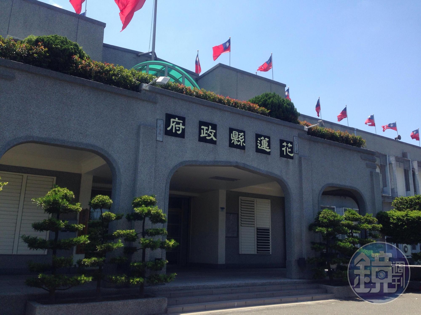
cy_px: 158
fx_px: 401
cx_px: 210
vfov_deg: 42.9
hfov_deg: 55.4
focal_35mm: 33
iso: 50
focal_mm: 4.12
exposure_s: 1/1205
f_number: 2.4
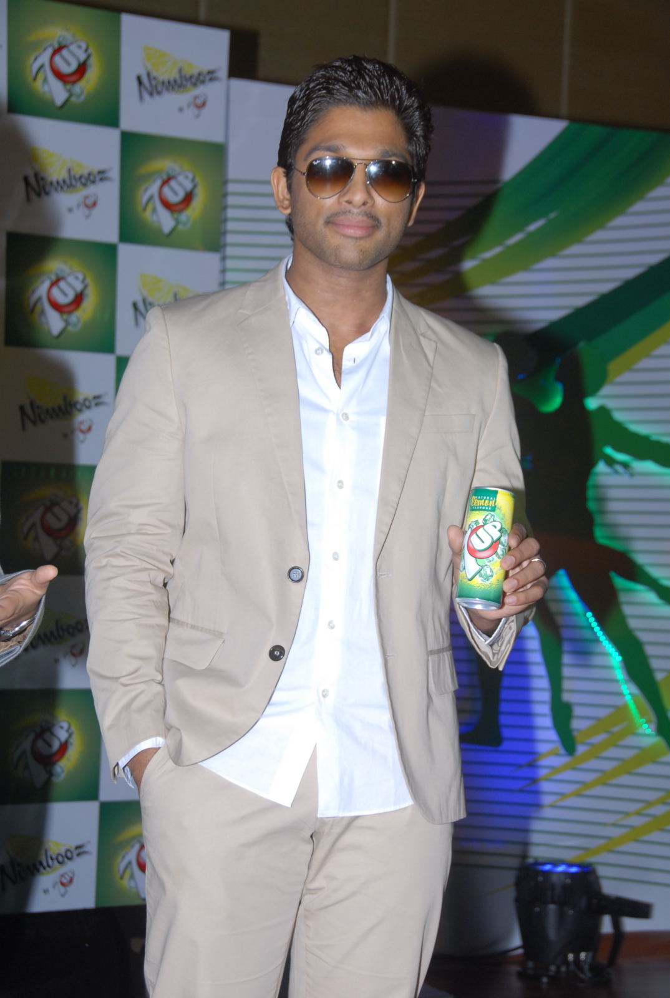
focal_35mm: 78
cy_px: 499
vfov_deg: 25.9
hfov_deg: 17.6
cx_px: 335
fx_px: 2167
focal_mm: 52
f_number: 6.3
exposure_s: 1/125
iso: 250
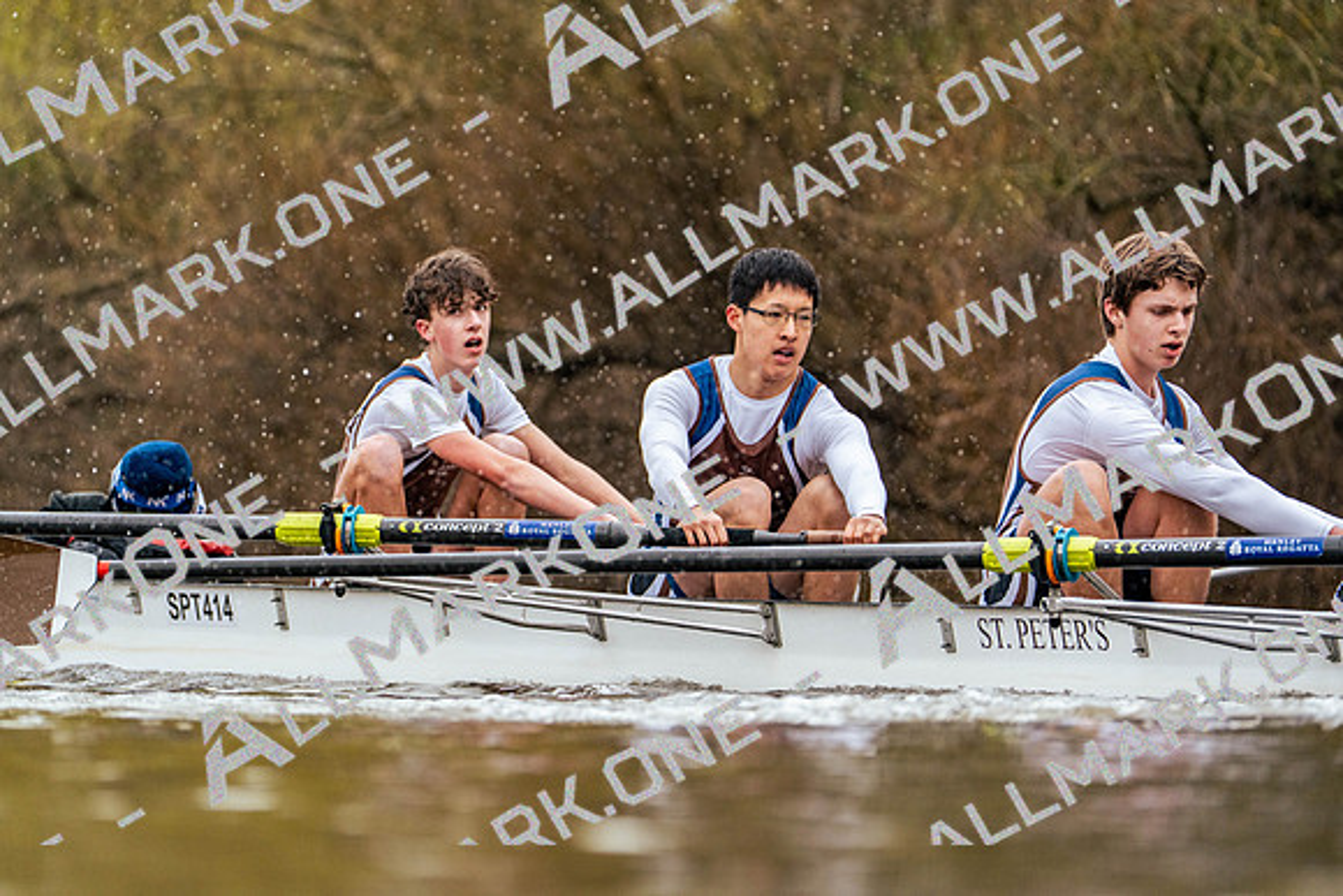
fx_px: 14925
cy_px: 448
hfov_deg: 5.2
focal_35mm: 400
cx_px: 672
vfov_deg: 3.4
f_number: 6.3
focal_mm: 400
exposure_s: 1/2000
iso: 2000
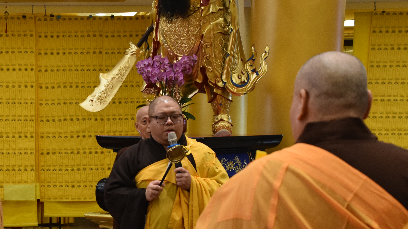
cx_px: 73
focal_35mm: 118
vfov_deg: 10.2
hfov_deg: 18.0
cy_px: 210
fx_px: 1277
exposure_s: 1/125
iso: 1600
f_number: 5.6
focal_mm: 44
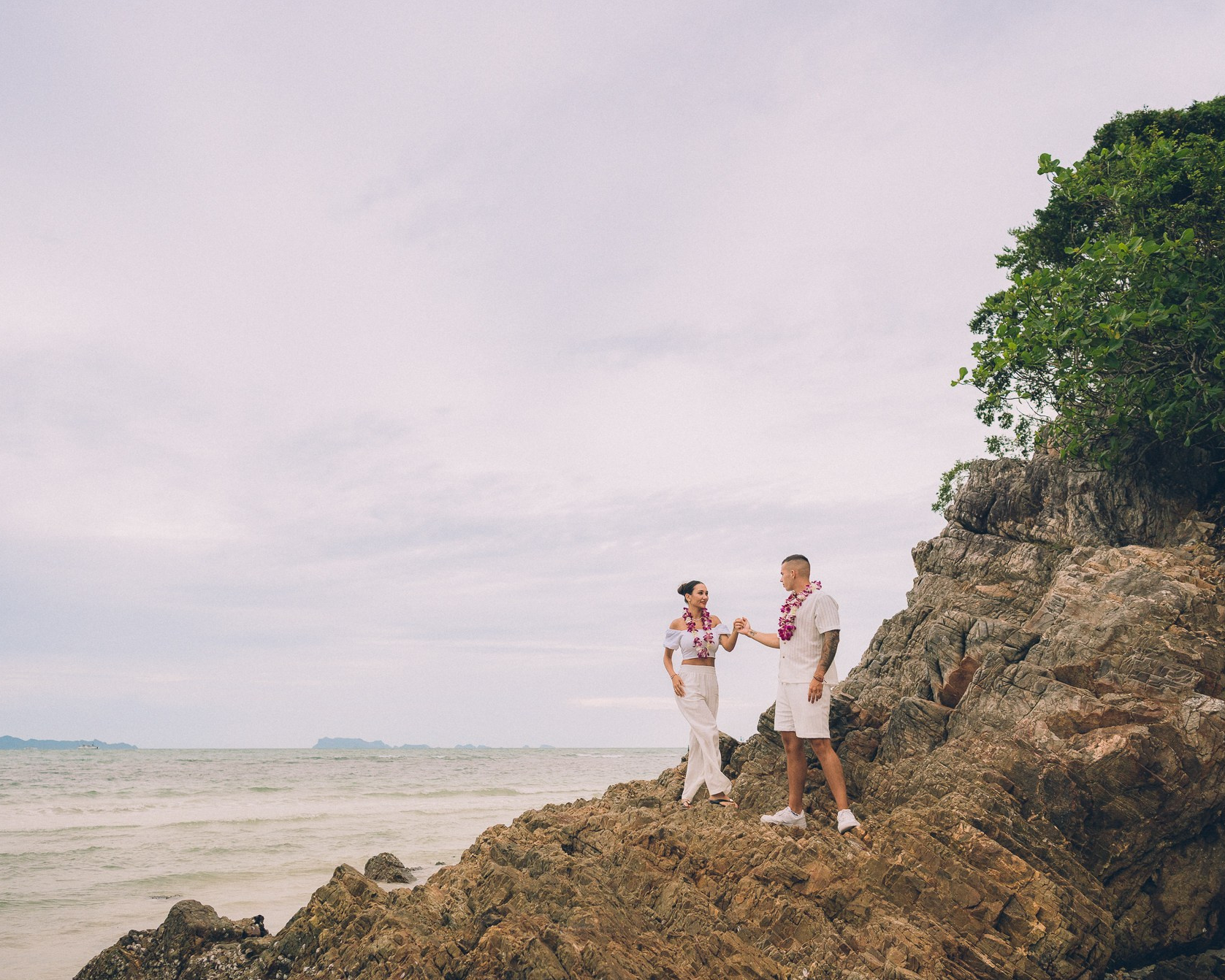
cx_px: 590
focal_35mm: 28
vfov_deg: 51.5
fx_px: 1015
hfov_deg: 62.2
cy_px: 498
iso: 160
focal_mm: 24
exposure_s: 1/1600
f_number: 2.8
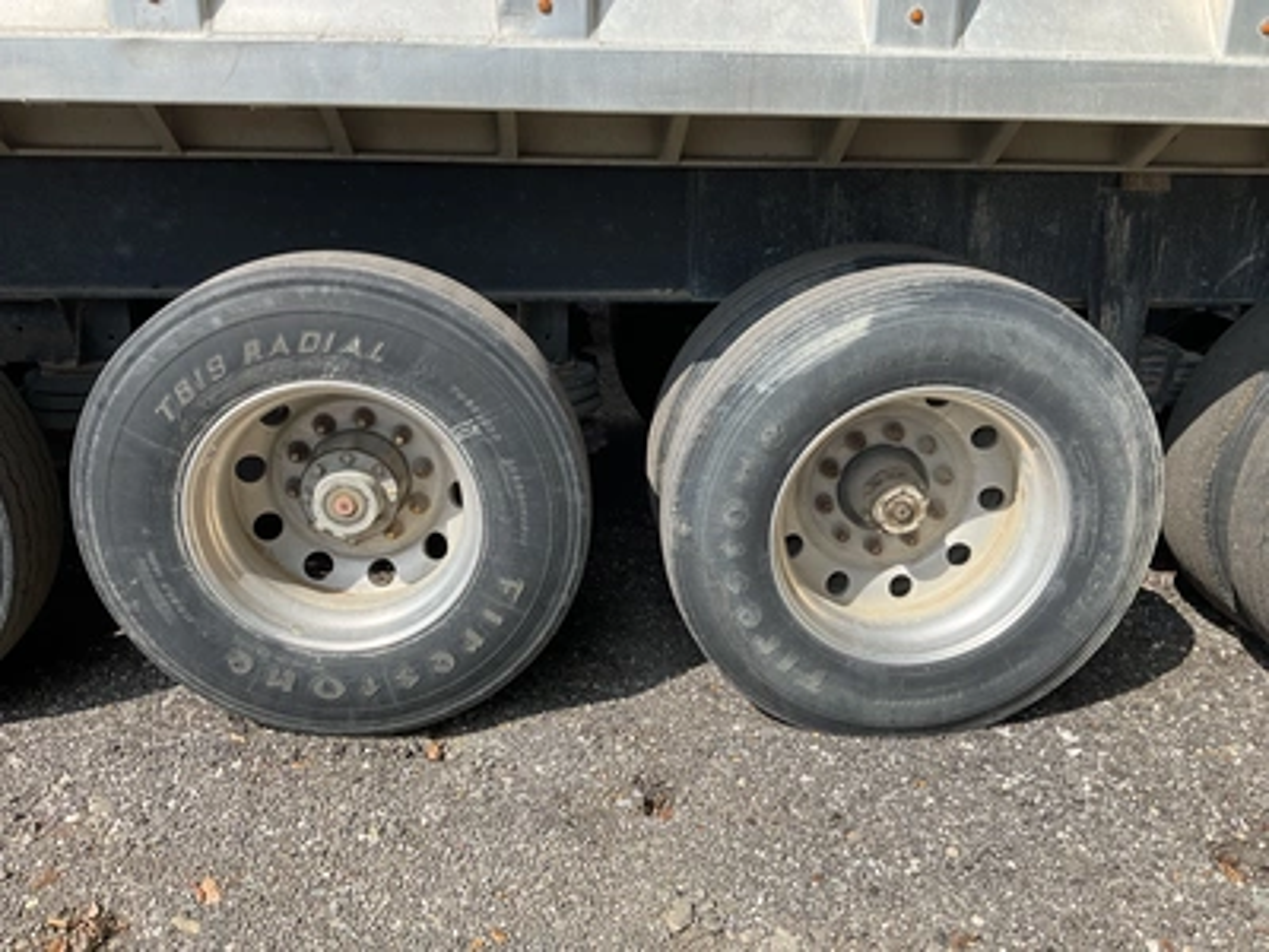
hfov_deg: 61.7
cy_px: 476
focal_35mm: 29
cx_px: 634
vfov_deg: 48.2
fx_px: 1063
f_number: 1.8
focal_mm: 3
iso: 25
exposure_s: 1/1121
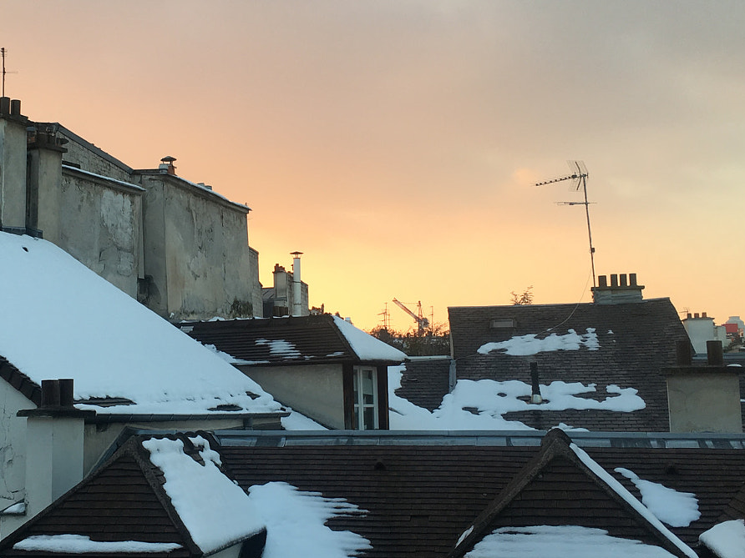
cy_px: 260
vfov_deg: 28.0
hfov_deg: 36.4
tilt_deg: +7.2
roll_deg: +1.6
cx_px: 247
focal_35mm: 52
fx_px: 1119
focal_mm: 4.15
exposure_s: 1/100
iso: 32
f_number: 2.2
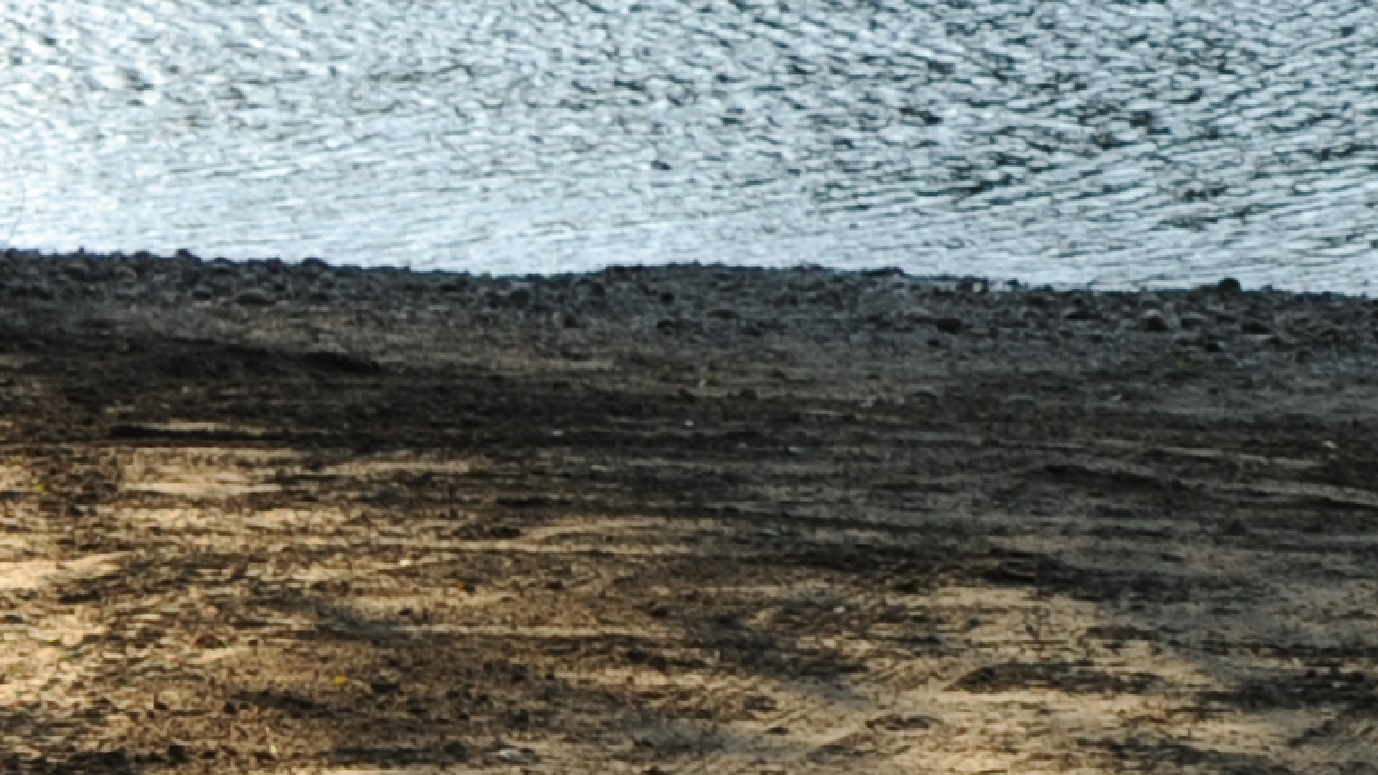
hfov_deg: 9.8
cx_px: 2797
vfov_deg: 5.7
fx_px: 7417
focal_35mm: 203
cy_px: -1227
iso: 200
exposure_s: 1/200
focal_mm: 35
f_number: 8
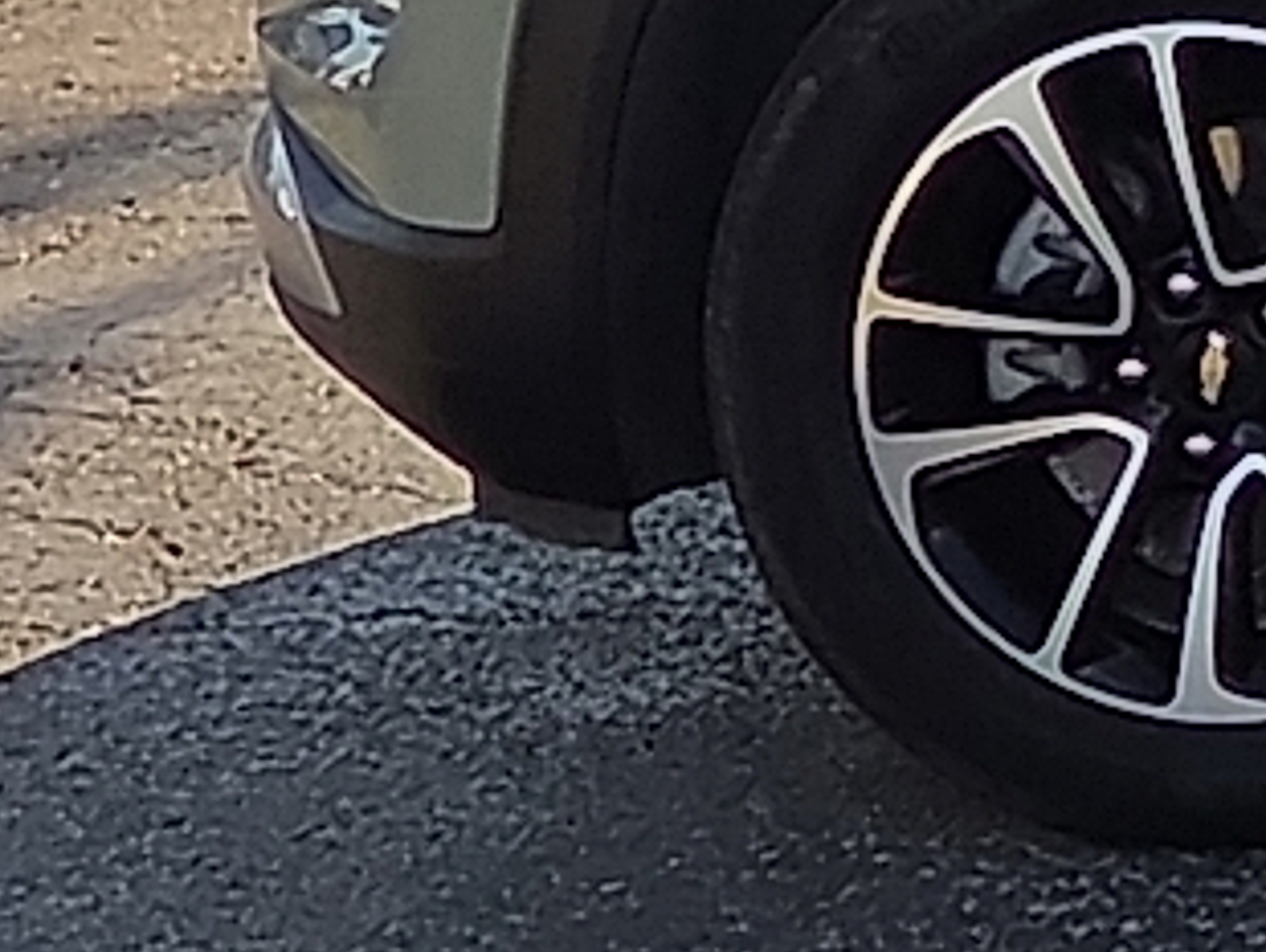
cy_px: -462
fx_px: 8308
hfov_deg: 7.9
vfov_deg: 6.5
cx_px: 3243
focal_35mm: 227
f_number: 1.8
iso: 25
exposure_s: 1/2500
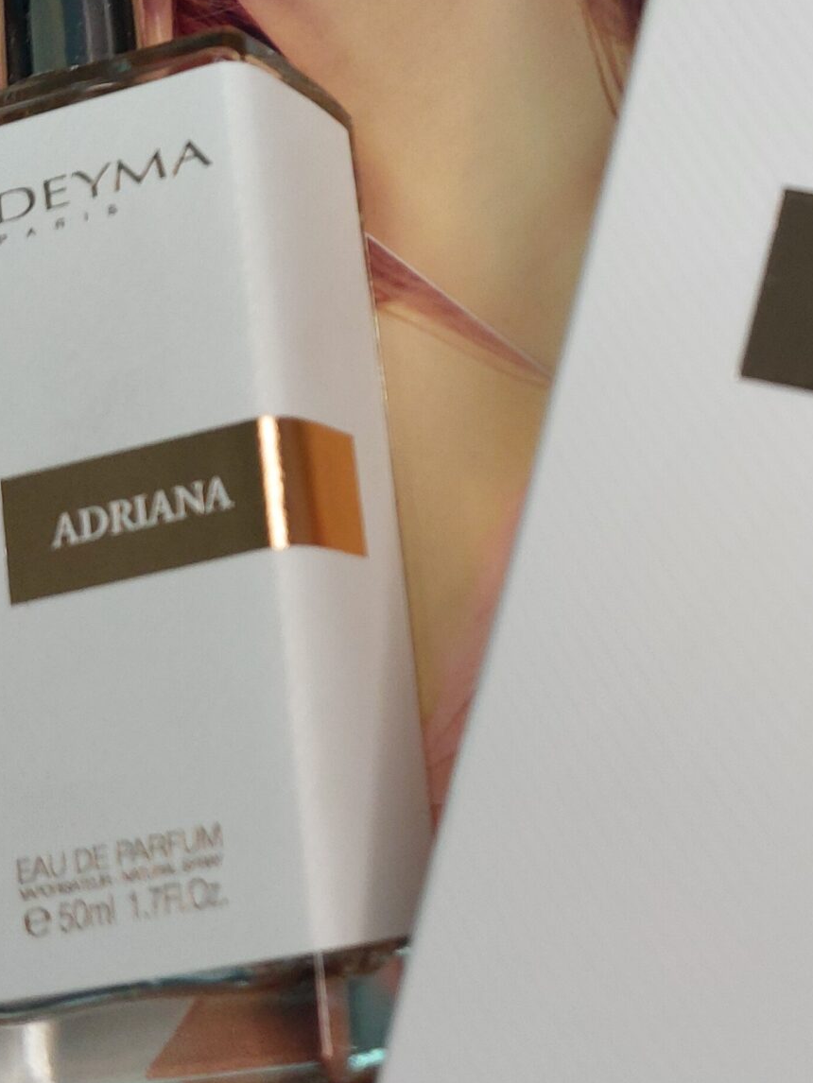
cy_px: 487
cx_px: 646
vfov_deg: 28.9
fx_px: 2097
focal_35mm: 67
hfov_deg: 21.7
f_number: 1.8
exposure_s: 1/120
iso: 100
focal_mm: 4.6
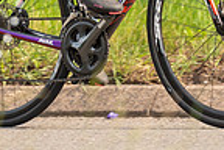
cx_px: 35
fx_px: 7286
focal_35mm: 1171
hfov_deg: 1.8
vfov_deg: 1.2
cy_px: -115
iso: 250
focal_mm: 197
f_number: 3.2
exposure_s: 1/1000
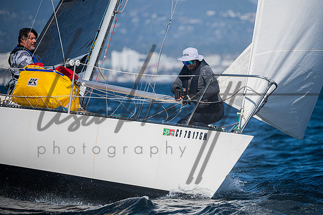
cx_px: 186
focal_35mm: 352
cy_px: 111
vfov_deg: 3.9
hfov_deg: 5.8
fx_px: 3161
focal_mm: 300
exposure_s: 1/8000
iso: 400
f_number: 5.3
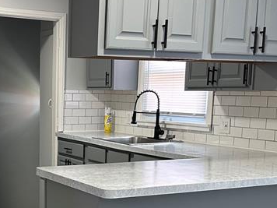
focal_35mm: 69
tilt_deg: -8.5
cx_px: 67
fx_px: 552
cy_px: 178
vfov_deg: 21.0
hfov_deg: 27.7
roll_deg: -1.2
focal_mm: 6.86
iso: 160
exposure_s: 1/60
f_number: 1.78
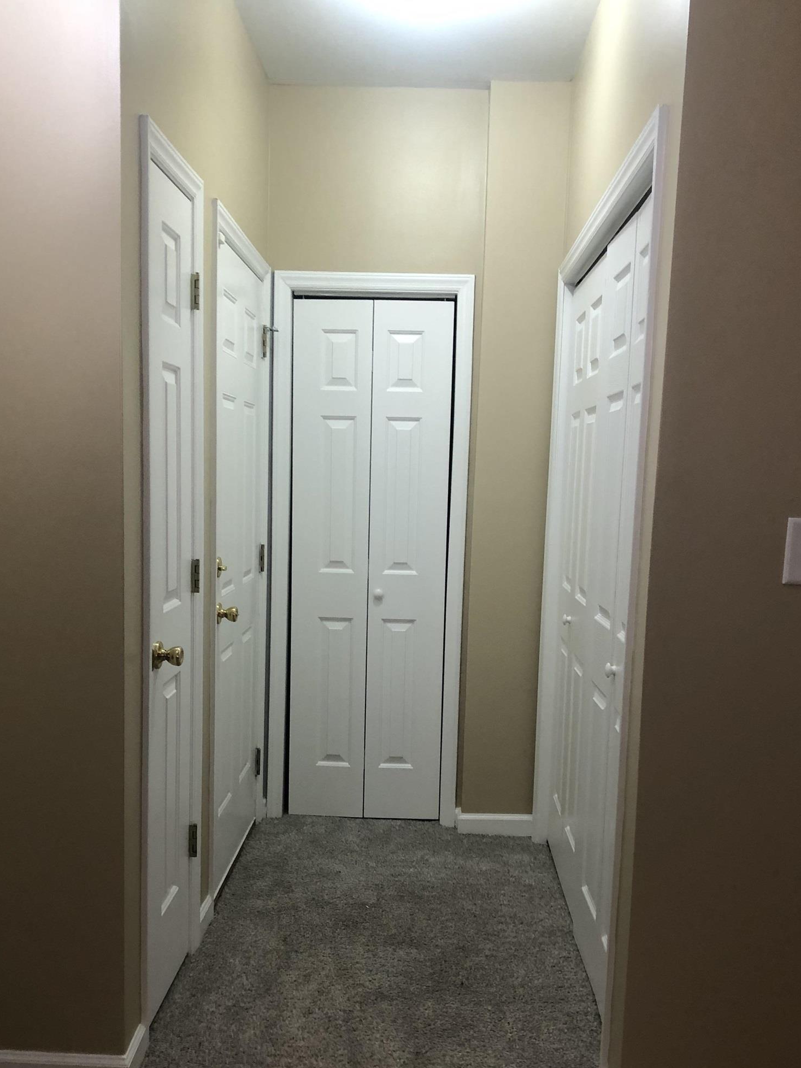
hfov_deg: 42.9
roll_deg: +0.0
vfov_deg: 55.1
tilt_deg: -9.0
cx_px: 382
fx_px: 1018
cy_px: 610
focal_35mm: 33
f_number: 1.8
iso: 40
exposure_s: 1/17
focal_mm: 3.99
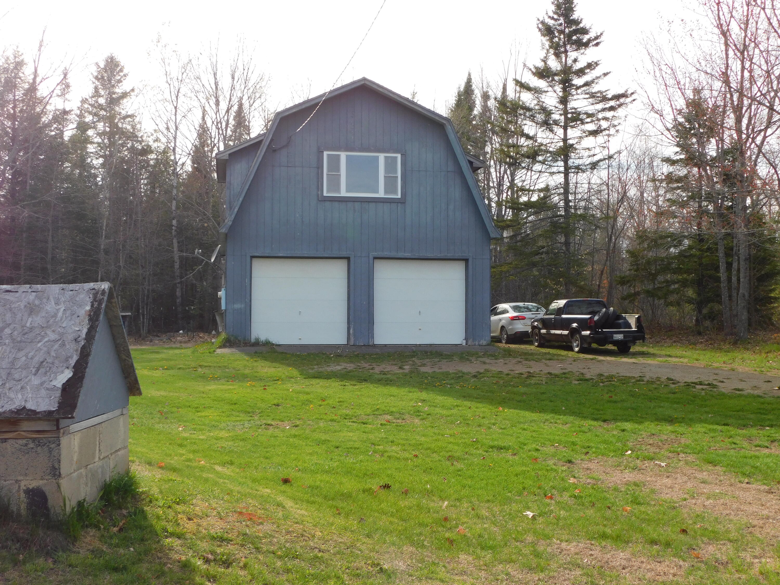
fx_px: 901
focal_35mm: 40
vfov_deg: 36.0
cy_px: 292
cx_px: 390
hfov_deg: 46.8
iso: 125
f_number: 3.6
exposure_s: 1/500
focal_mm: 7.1
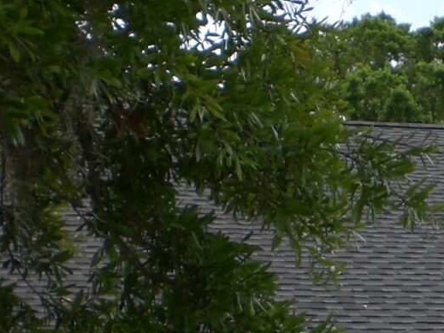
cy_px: 412
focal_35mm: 150
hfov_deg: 12.8
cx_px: 545
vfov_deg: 9.7
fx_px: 1924
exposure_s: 1/250
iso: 50
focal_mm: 6.3
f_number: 4.4
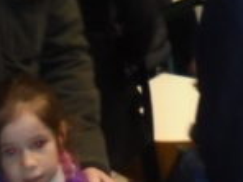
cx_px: 327
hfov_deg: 14.0
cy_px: -97
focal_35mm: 135
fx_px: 948
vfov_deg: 10.6
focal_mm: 4.6
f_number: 3.5
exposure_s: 1/30
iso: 320
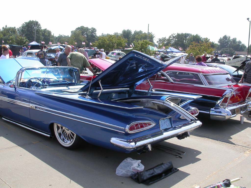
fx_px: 276
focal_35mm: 38
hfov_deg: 49.0
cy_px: 94
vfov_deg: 37.7
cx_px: 126
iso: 100
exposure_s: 1/216
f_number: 7.5
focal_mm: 7.85
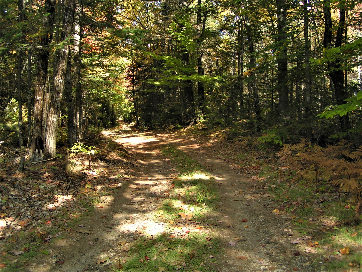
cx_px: 181
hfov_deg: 49.0
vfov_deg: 37.7
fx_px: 397
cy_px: 136
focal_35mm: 38
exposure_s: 1/100
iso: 50
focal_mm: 5.8
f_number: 2.8
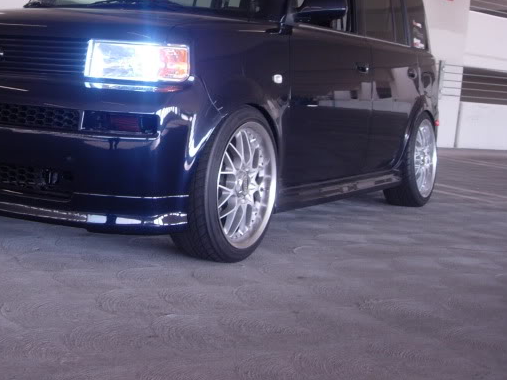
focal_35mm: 60
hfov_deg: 31.8
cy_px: 82
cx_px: 151
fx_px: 879
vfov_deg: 24.1
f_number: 2.8
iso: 64
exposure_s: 1/67.8
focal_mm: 7.8
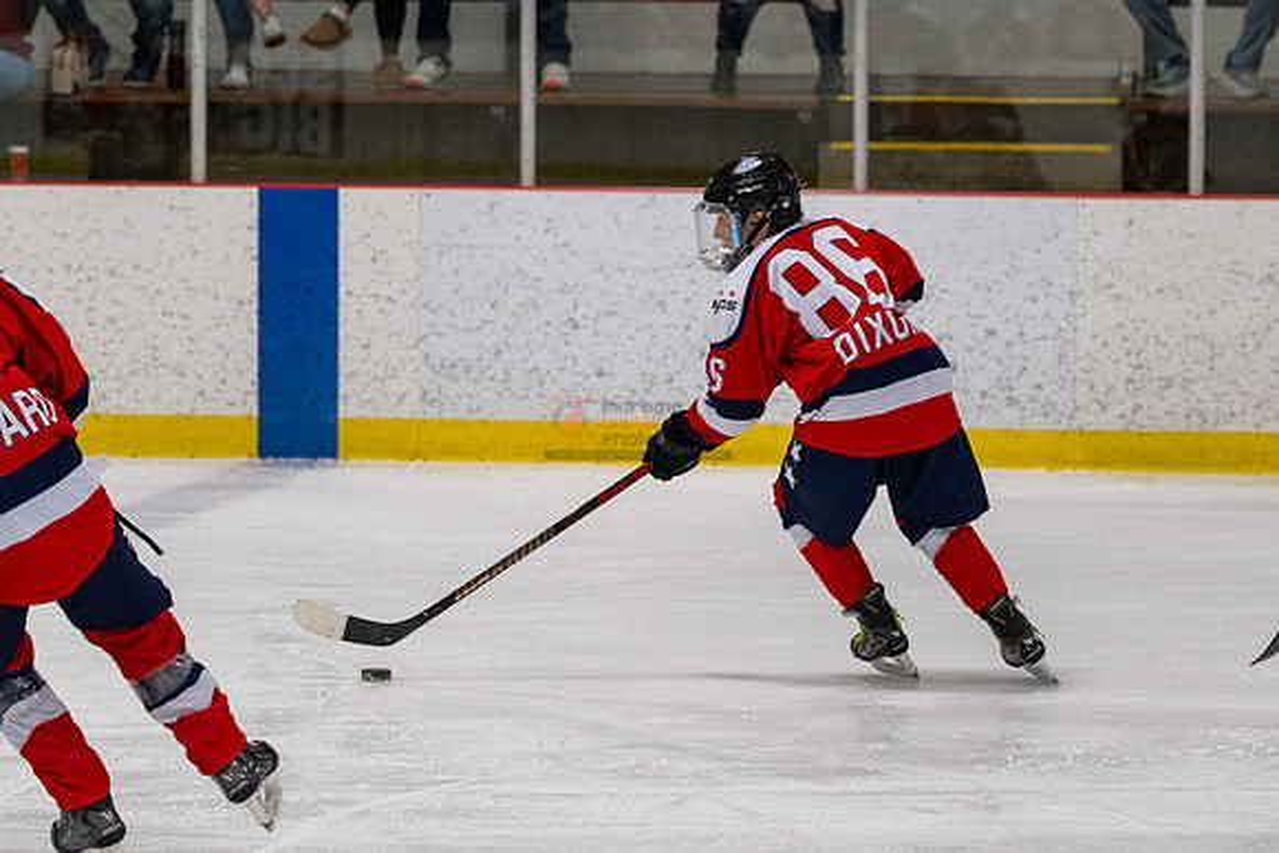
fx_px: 6832
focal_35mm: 192
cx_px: 749
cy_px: 306
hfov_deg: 10.7
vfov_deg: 7.1
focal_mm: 92
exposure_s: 1/800
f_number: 3.2
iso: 2000
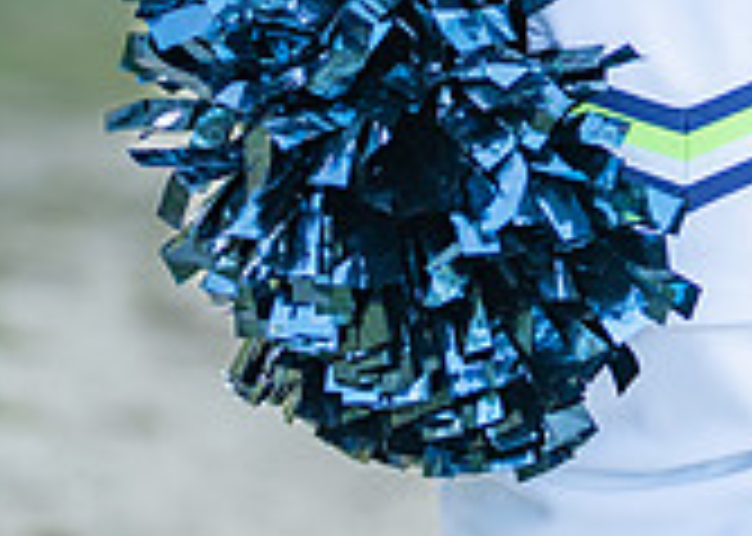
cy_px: -223
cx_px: 746
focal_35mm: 210
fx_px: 4481
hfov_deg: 9.5
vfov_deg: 6.8
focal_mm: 50
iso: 100
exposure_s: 1/640
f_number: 1.2
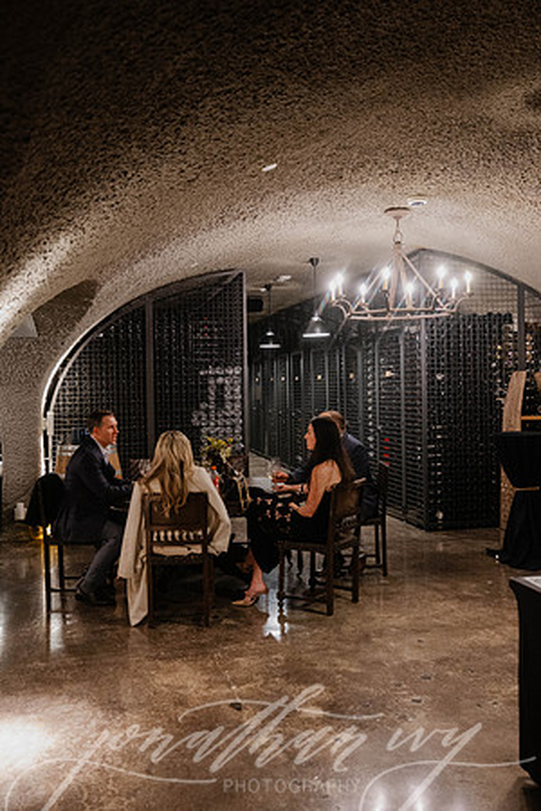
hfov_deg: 39.4
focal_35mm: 34
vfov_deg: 56.5
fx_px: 755
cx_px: 270
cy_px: 406
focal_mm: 33.5
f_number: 3.5
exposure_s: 1/60
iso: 5000
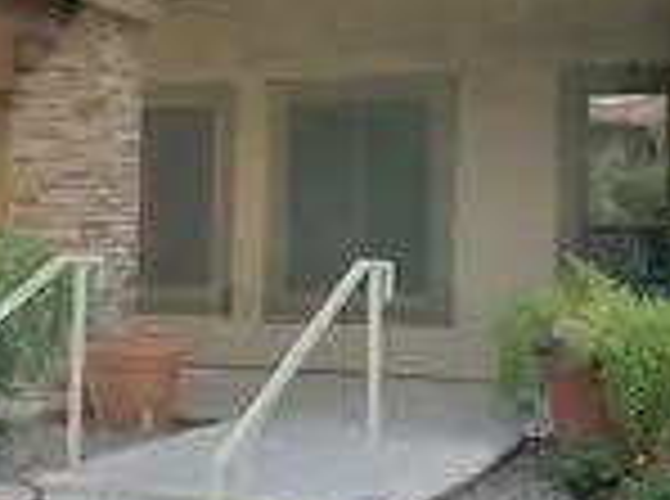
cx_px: 193
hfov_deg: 27.6
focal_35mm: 70
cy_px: 158
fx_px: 1352
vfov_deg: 20.8
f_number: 2.4
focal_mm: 4.3
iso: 50
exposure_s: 1/857
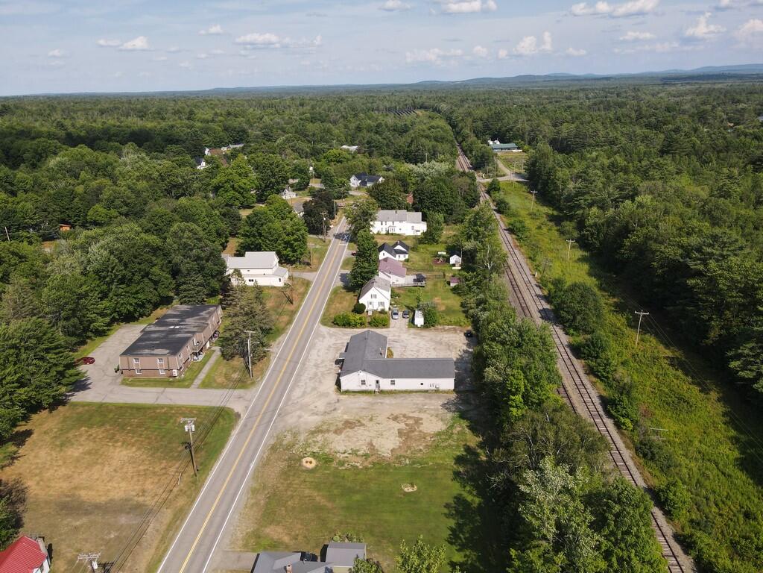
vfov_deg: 56.8
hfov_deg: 71.6
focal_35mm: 24
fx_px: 529
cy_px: 286
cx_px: 382
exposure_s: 1/725
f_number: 2.8
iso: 100
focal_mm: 4.5
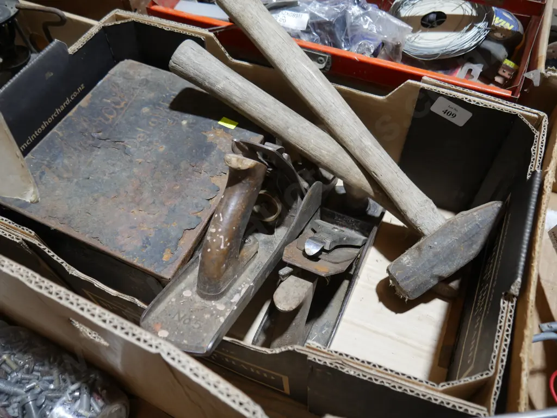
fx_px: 451
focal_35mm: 28
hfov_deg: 63.4
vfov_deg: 49.8
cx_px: 278
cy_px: 209
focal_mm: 14
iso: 400
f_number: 3.5
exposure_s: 1/60
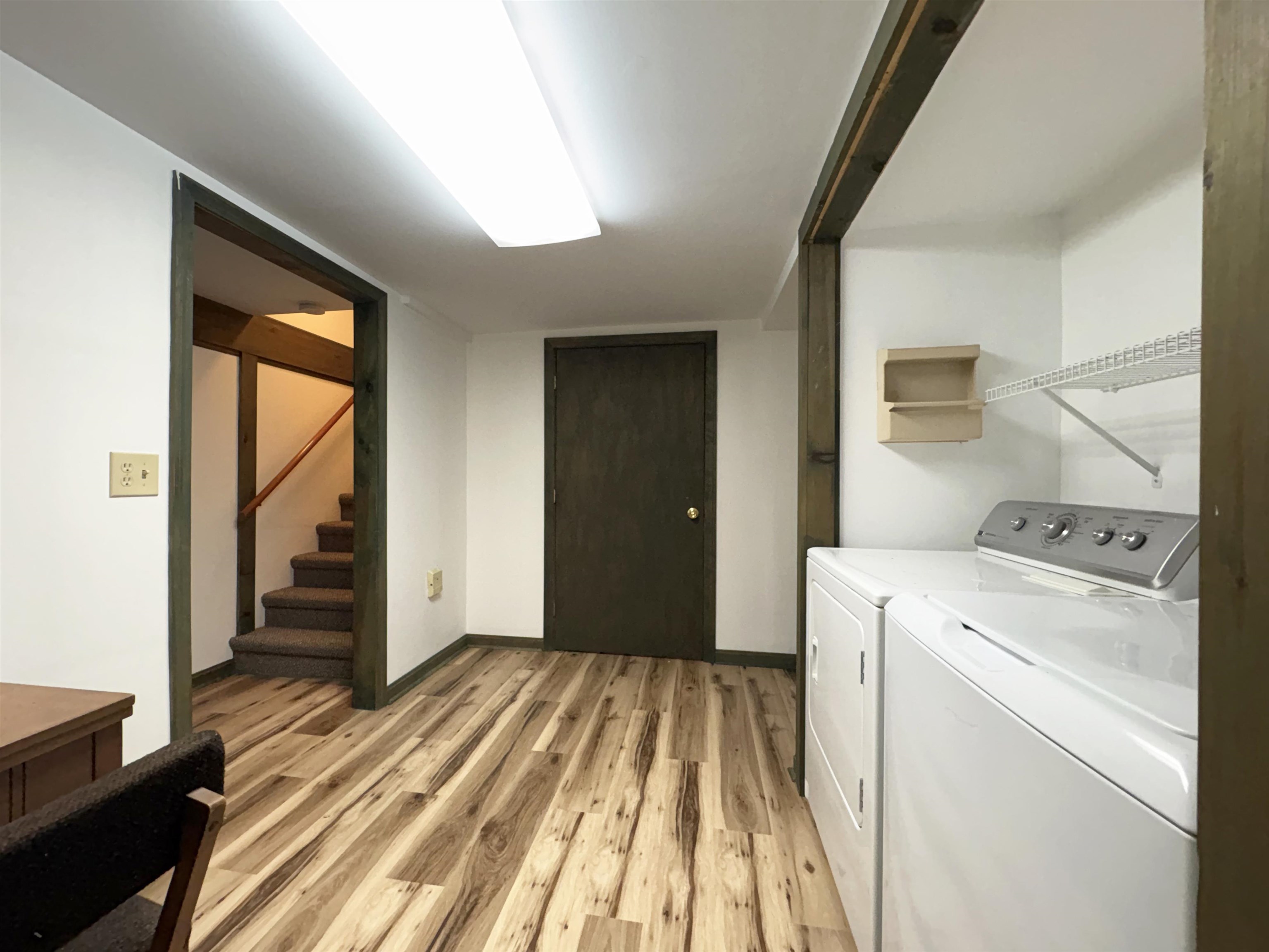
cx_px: 634
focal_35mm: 14
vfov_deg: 85.7
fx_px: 513
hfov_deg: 102.1
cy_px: 476
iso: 250
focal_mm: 2.22
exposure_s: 1/60
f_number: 2.2
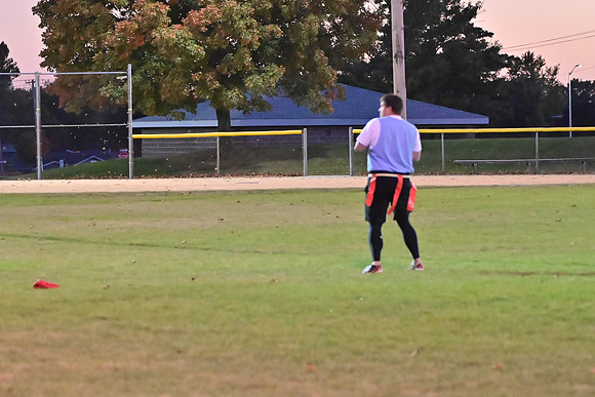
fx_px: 2728
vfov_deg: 8.3
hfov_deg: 12.4
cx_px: 298
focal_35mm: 165
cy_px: 198
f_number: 4
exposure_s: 1/400
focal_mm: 110
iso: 6400
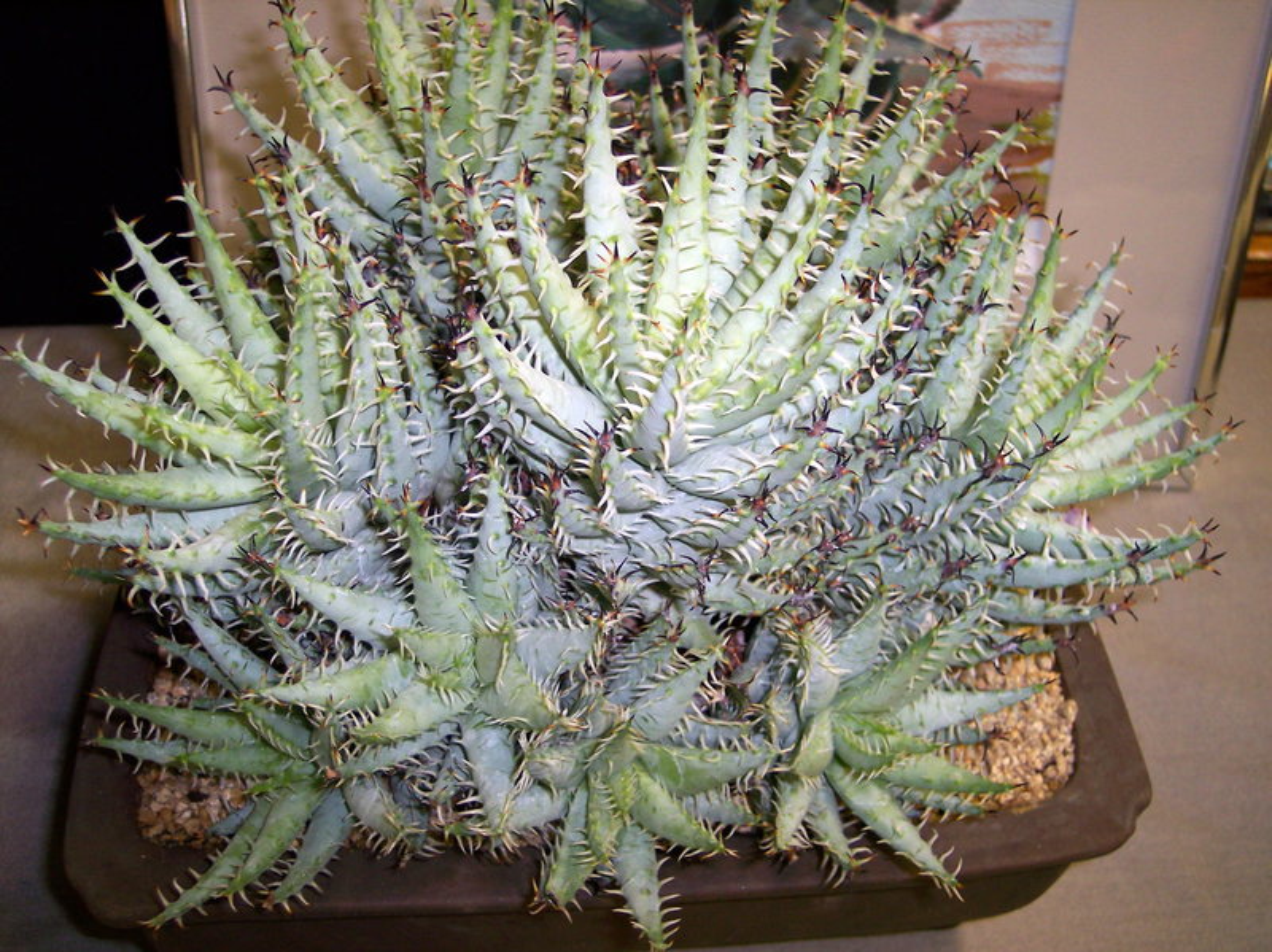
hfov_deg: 49.0
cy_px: 476
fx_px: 1396
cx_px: 636
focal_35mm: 38
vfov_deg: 37.7
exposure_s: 1/30
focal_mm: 8
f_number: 2.8
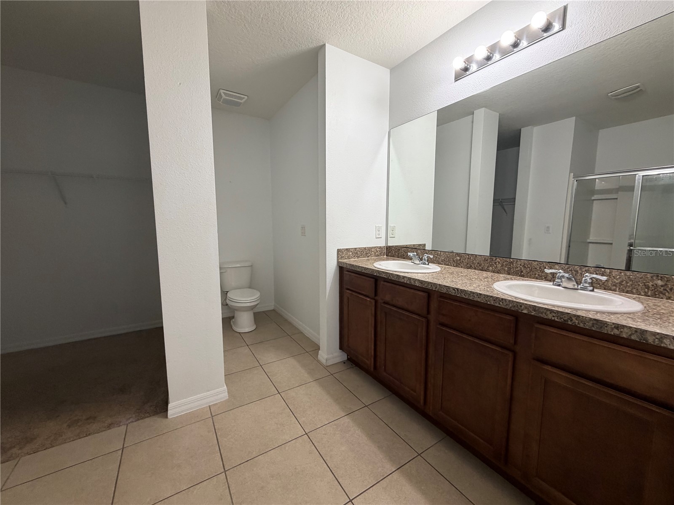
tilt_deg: -6.9
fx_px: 273
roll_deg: -0.3
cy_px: 252
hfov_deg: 102.1
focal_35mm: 14
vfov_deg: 85.7
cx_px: 337
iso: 200
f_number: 2.2
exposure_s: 1/60
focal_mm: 2.22
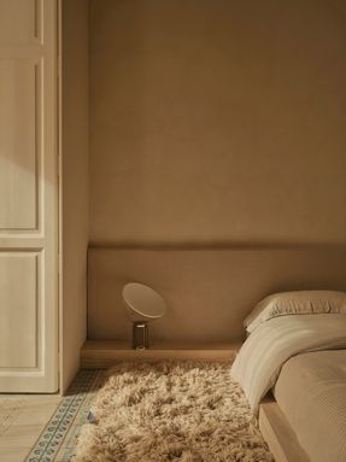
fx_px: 373
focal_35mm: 28
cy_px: 231
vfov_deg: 63.5
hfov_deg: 49.7
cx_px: 173
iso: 100
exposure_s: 1/10
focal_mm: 35
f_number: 9
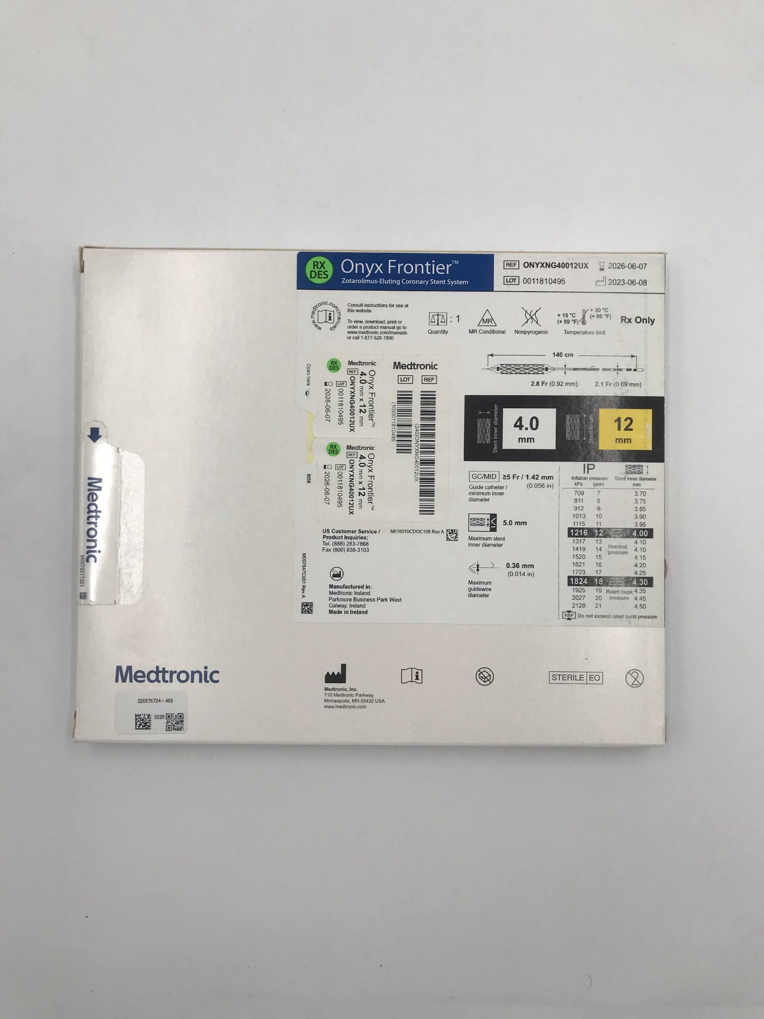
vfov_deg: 63.4
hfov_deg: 49.7
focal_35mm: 28
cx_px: 382
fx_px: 824
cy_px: 510
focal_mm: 3.99
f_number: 1.8
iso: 20
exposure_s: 1/304
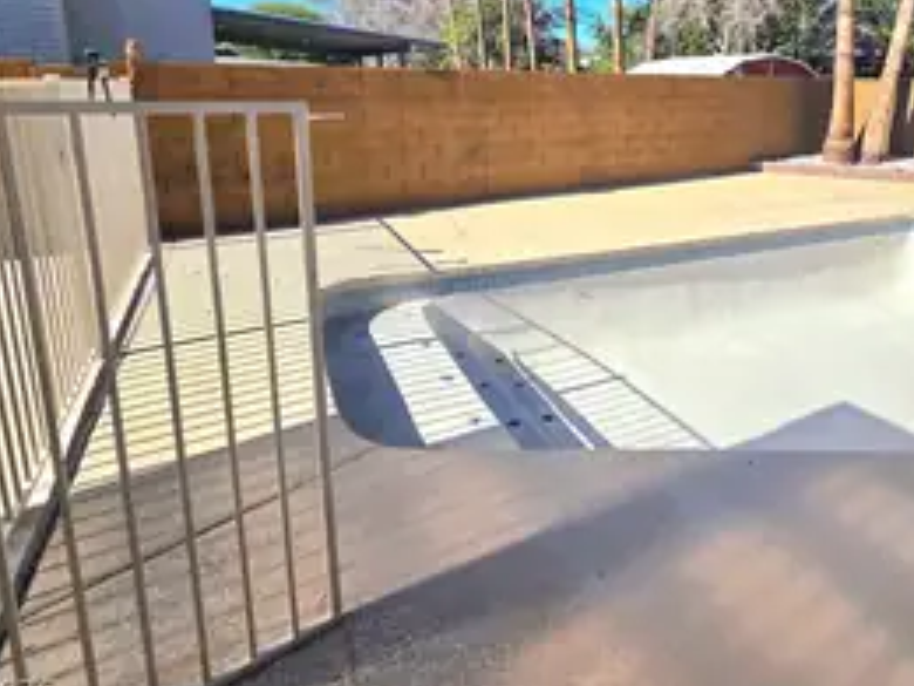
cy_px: 186
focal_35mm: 20
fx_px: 528
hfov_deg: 79.1
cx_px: 608
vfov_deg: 62.8
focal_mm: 2.2
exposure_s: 1/3333
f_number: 2.2
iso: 50
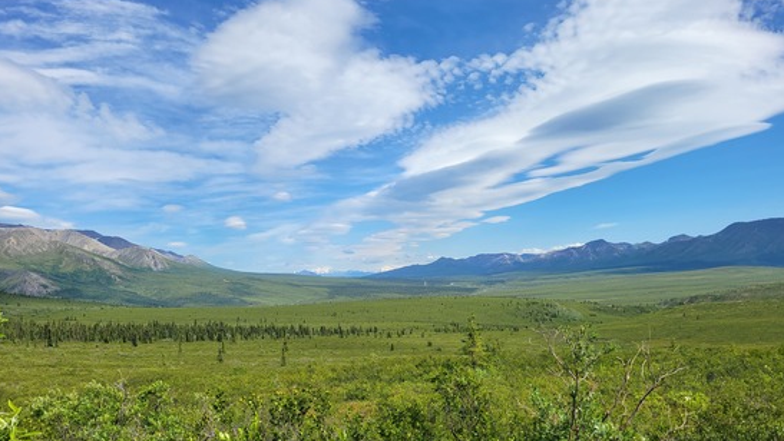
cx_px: 396
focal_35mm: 29
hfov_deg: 66.1
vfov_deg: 40.0
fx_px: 603
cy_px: 268
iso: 40
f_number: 1.8
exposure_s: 1/3381
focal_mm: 5.4
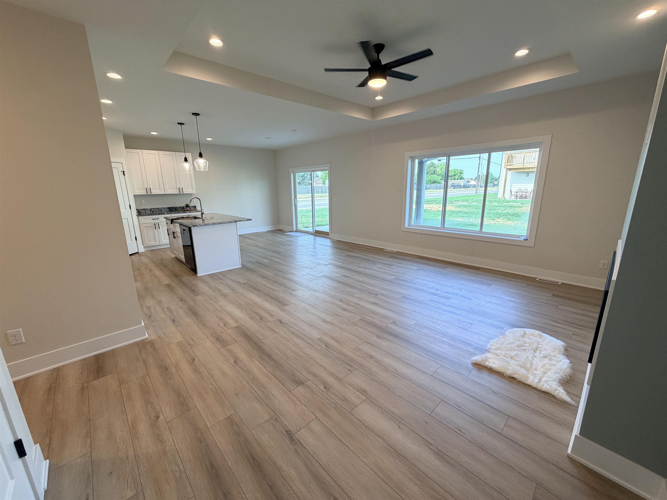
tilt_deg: -14.2
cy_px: 250
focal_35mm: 14
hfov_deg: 102.1
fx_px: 270
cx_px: 334
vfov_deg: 85.7
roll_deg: +0.4
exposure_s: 1/120
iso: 125
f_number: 2.2
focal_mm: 2.22
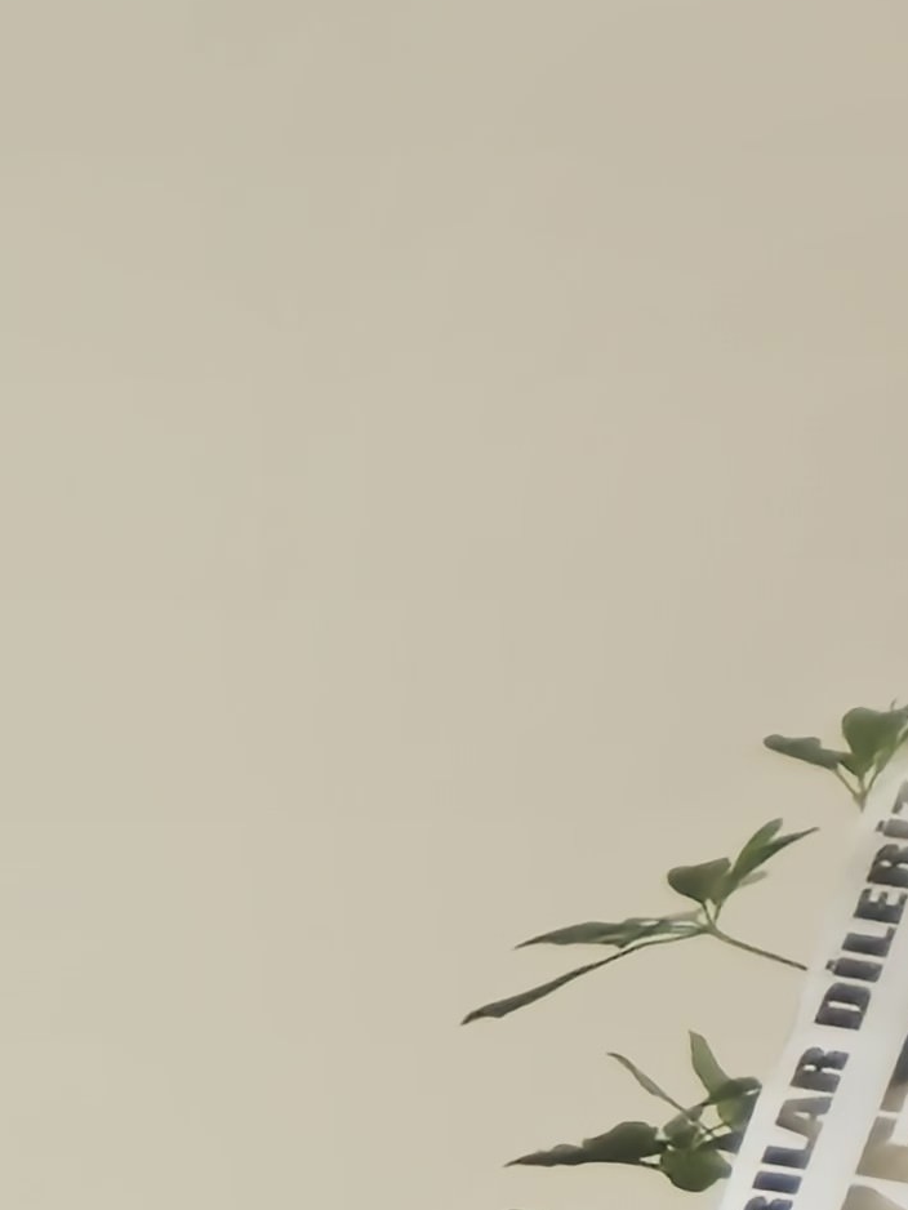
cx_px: -4335
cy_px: 2690
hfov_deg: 5.1
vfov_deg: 9.1
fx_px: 6992
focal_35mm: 200
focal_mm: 5.4
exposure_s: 1/50
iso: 32
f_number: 1.8
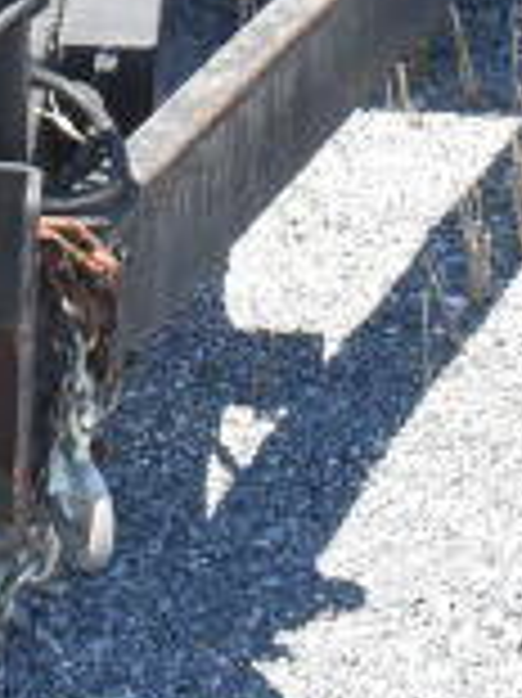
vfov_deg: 10.2
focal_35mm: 170
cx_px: 54
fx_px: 3423
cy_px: -932
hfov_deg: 8.7
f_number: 11
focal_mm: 20
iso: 1600
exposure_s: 1/500
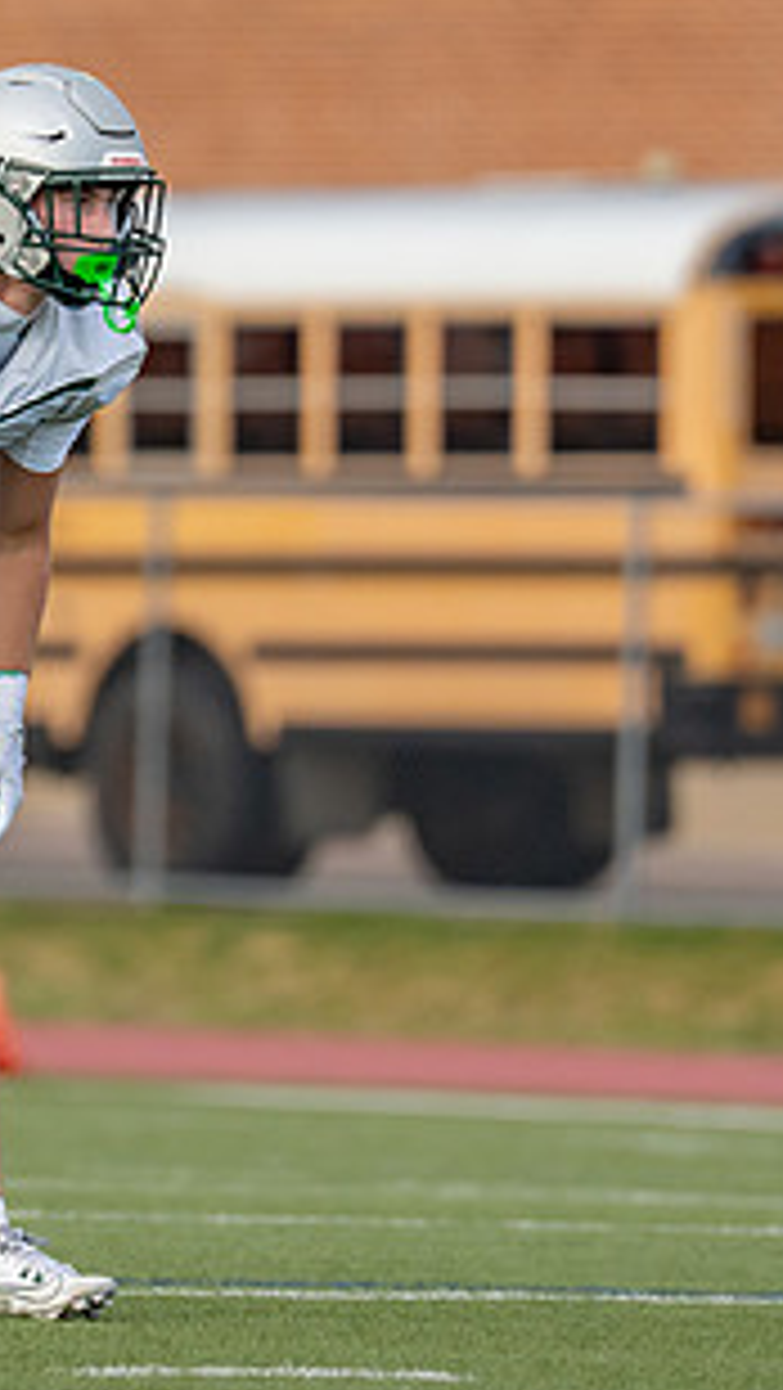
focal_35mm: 677
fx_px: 24968
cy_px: 488
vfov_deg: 3.2
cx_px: -76
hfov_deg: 1.8
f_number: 2.8
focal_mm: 200
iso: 500
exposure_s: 1/2000
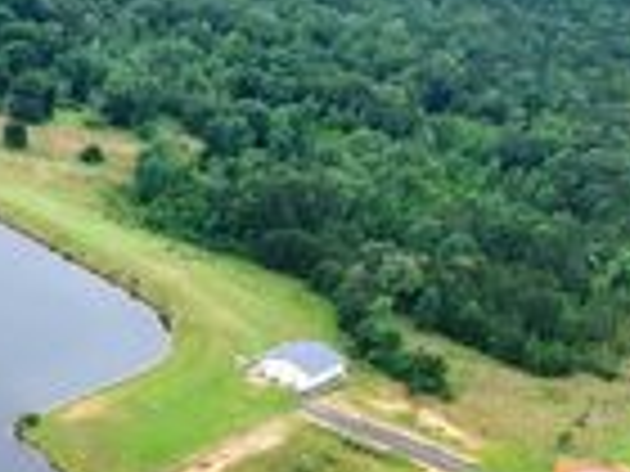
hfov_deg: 20.6
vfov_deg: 16.3
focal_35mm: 89
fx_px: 1620
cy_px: 465
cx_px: -122
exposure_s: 1/320
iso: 100
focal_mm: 4.49
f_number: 2.6
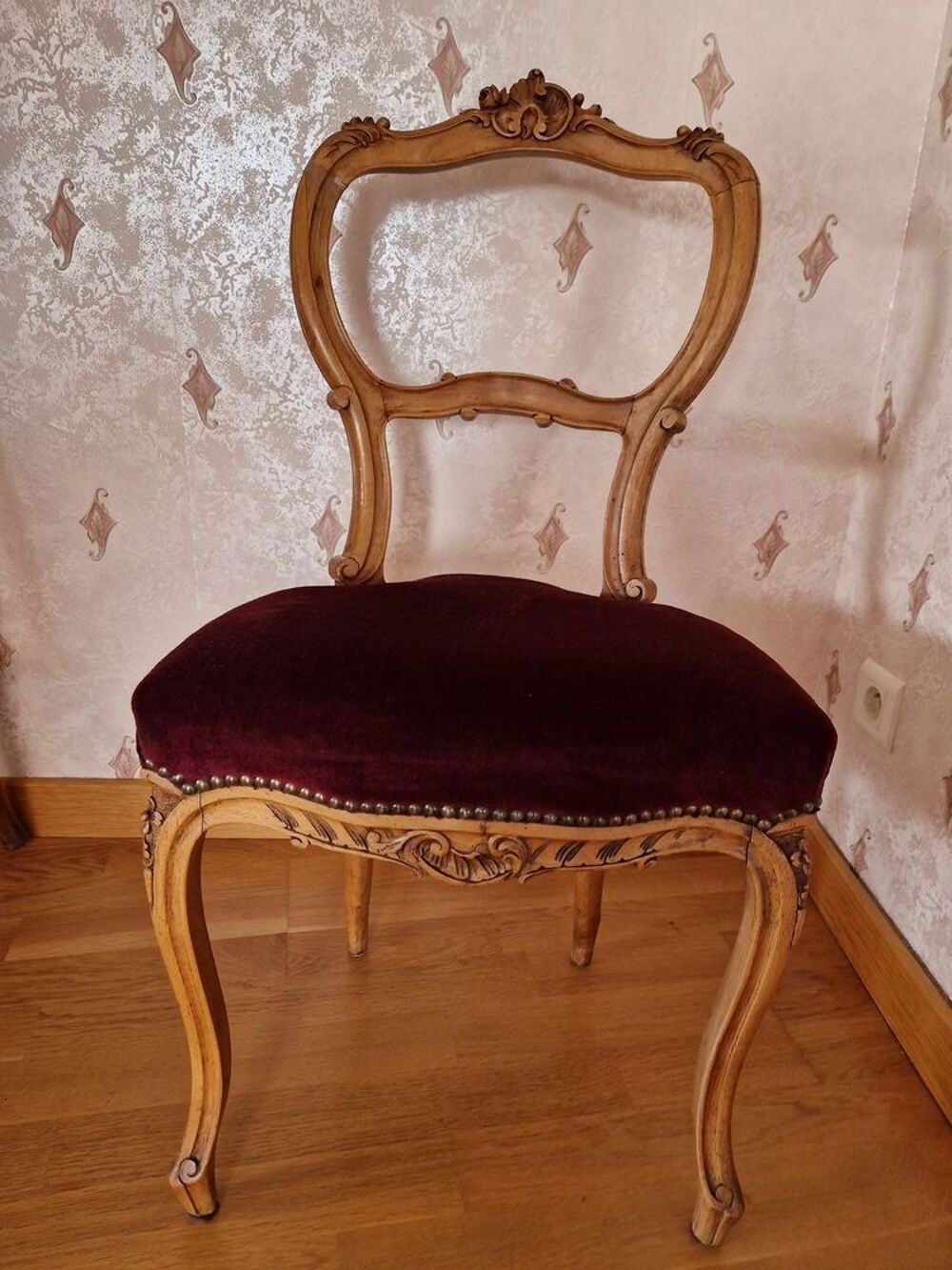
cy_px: 635
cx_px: 476
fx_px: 843
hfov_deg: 58.9
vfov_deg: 73.9
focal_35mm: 23
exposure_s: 1/180
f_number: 1.8
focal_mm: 5.4
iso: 200
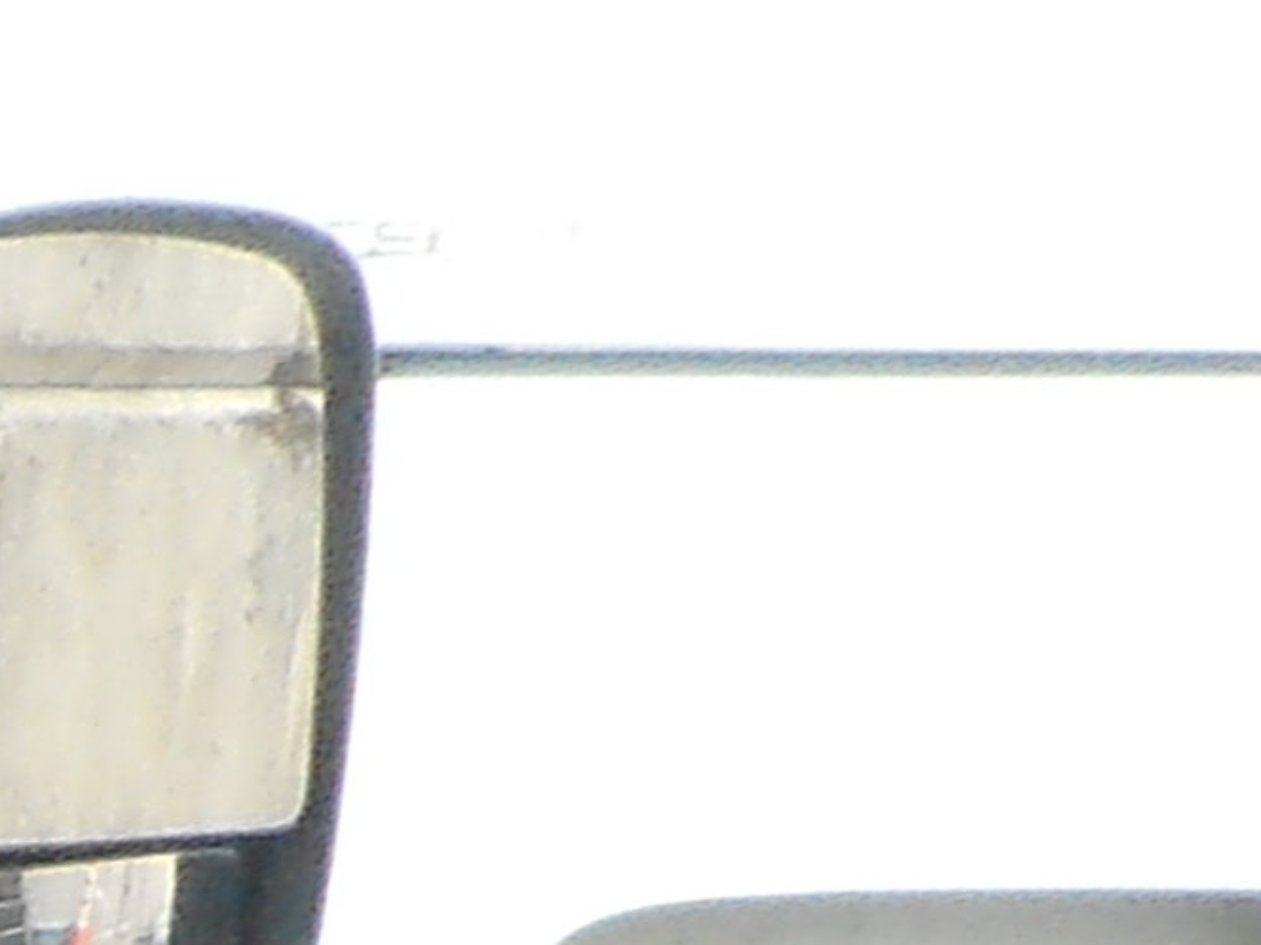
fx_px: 7067
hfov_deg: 7.8
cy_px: 3482
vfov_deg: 6.5
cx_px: -3333
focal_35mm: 194
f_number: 3.7
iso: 80
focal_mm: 4.5
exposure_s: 1/60
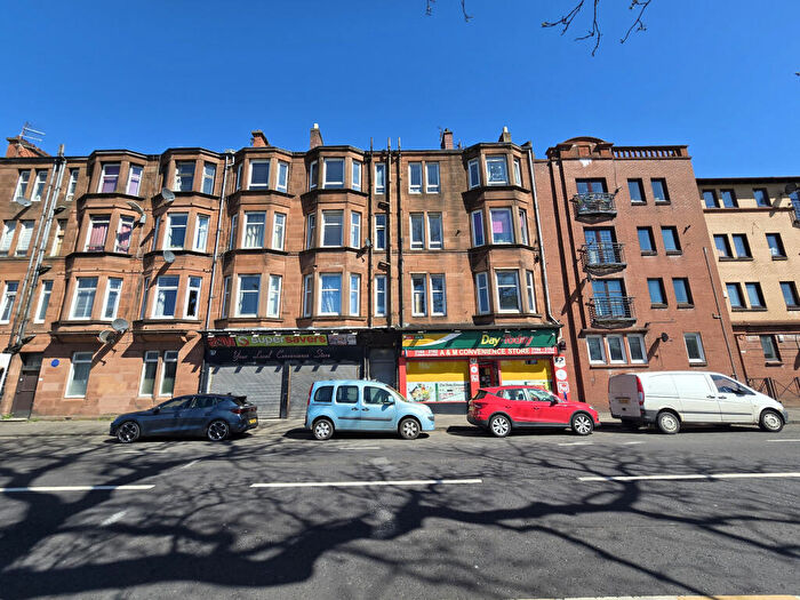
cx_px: 400
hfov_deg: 106.2
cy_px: 300
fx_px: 300
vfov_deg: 89.9
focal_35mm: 13
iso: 50
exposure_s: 1/1376
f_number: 2.2
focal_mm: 2.2
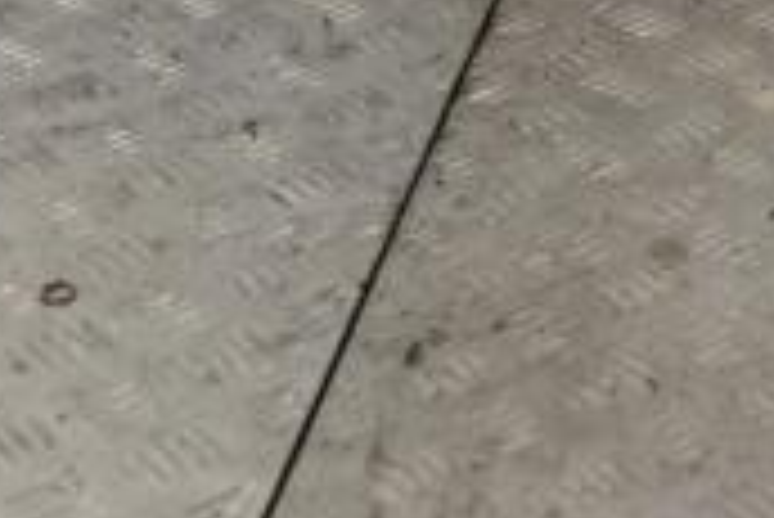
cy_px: -306
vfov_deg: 9.7
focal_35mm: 136
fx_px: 2926
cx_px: 850
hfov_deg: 14.7
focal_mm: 26
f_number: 5.6
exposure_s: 1/125
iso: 360
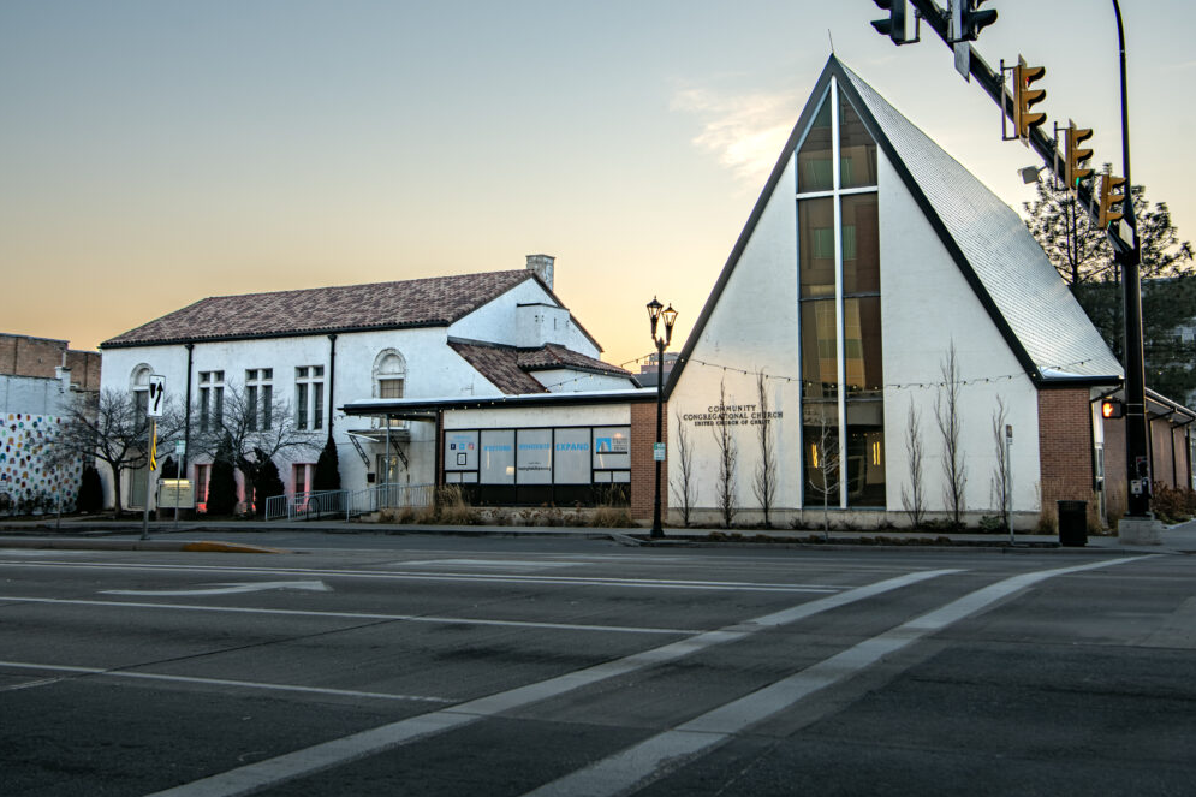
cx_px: 650
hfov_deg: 47.4
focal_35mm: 41
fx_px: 1362
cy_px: 317
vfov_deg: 32.5
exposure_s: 1/200
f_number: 5.6
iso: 100
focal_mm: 34
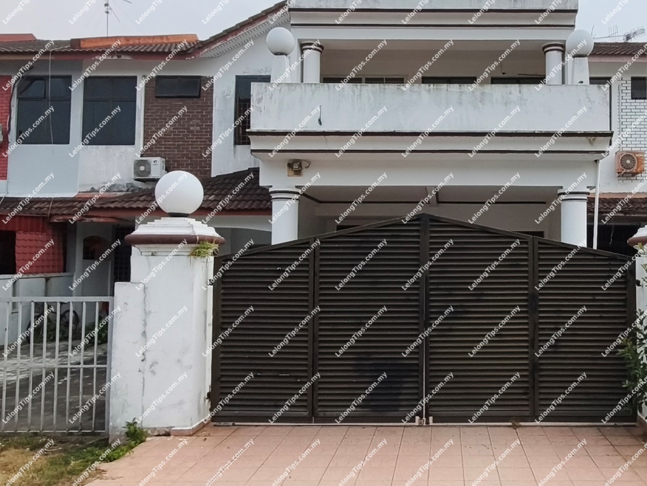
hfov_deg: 72.1
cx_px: 469
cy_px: 254
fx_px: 411
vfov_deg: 61.1
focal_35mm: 22
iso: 50
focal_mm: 1.67
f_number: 2.2
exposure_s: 1/3178
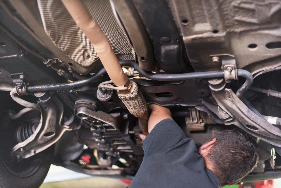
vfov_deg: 27.0
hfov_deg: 39.6
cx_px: 140
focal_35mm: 50
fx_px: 390
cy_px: 94
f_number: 1.8
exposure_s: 1/80
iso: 1600
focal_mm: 50
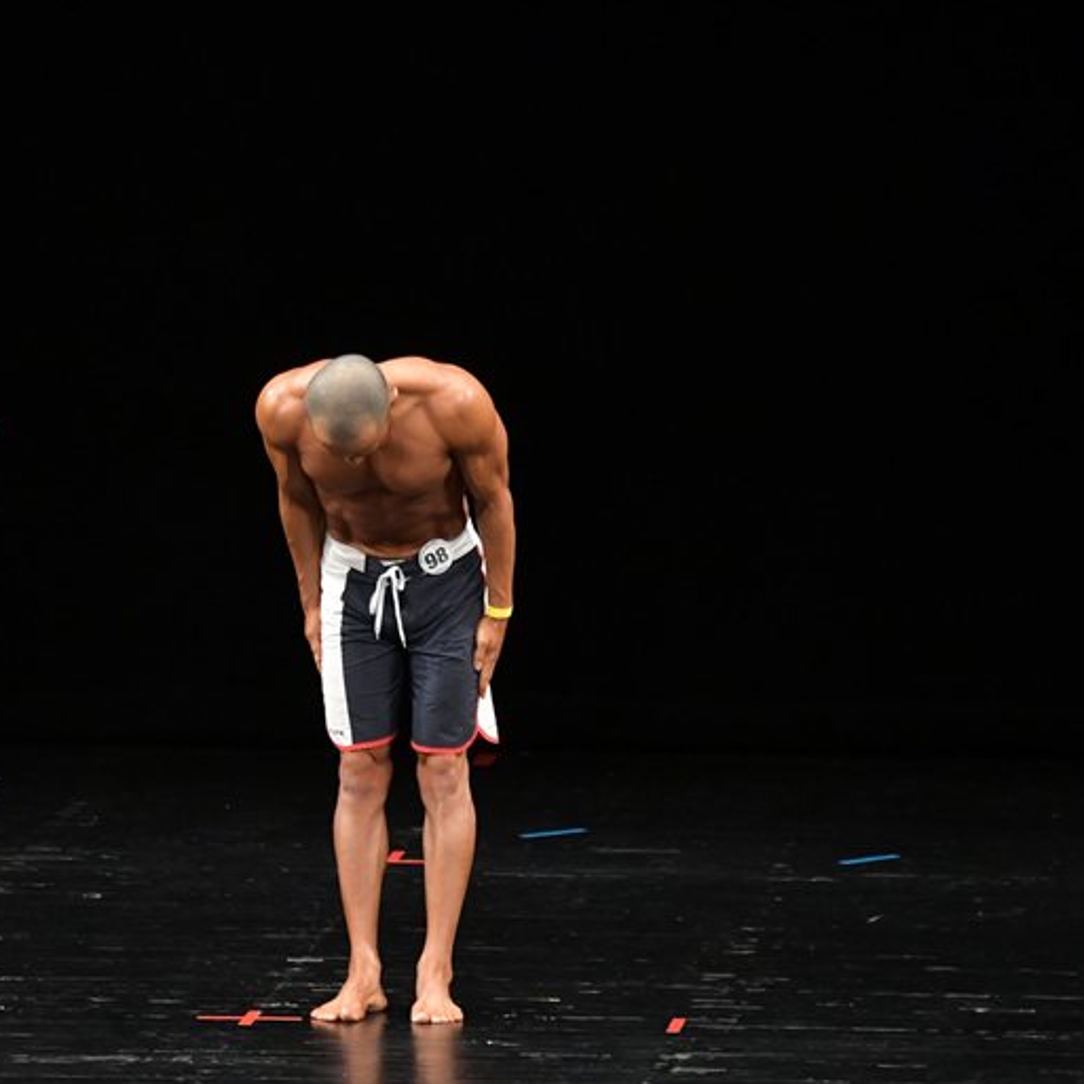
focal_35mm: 327
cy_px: 543
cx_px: 400
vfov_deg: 5.4
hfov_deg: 5.4
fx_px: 11585
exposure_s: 1/400
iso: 3200
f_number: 5.6
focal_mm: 170
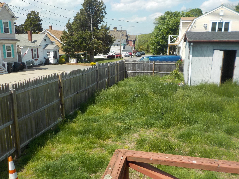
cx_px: 120
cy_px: 90
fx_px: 207
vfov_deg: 46.8
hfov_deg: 60.0
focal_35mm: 30
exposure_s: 1/1000
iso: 125
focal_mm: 4.1
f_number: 3.3
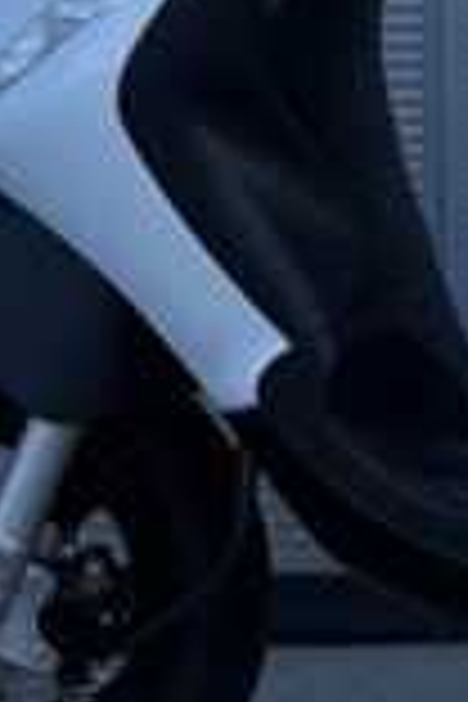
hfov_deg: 4.2
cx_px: 783
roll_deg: +0.0
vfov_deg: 6.2
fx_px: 6395
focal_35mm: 328
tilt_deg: -9.0
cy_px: -126
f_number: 1.78
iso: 64
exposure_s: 1/1543
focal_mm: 6.76
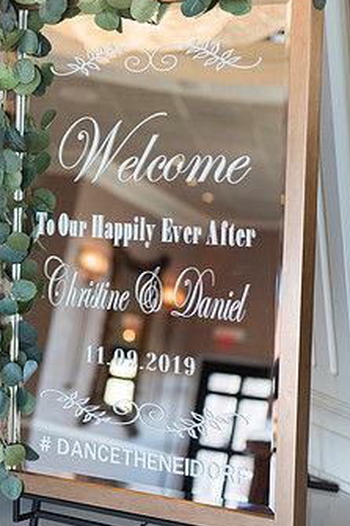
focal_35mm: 94
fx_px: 1372
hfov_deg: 14.5
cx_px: 148
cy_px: 239
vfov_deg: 21.7
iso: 400
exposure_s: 1/125
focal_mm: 70
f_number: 2.8
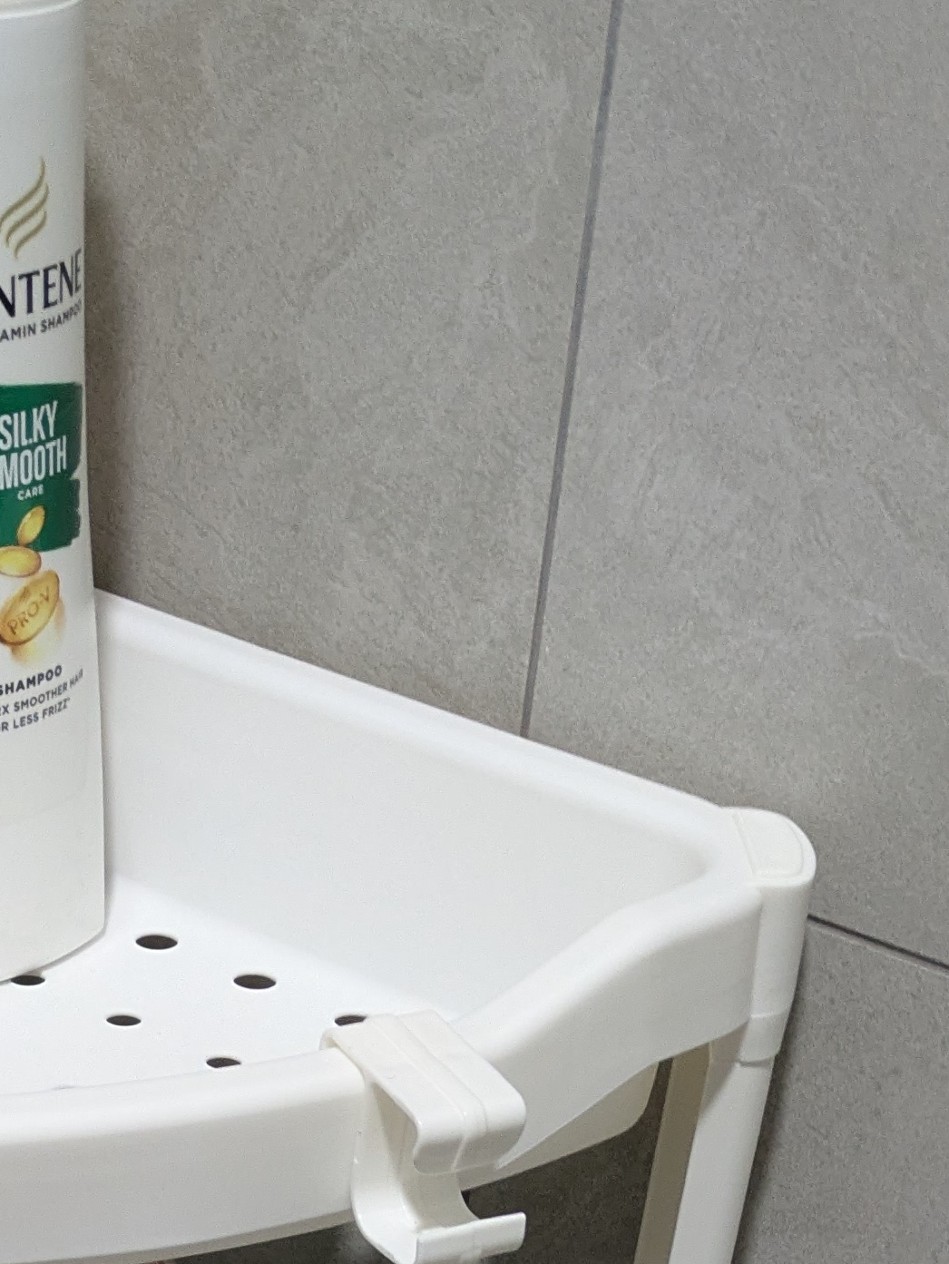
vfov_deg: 20.5
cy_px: 1846
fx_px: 3032
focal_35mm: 83
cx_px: 175
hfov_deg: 17.6
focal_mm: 5.43
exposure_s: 1/50
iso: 352
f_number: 1.89
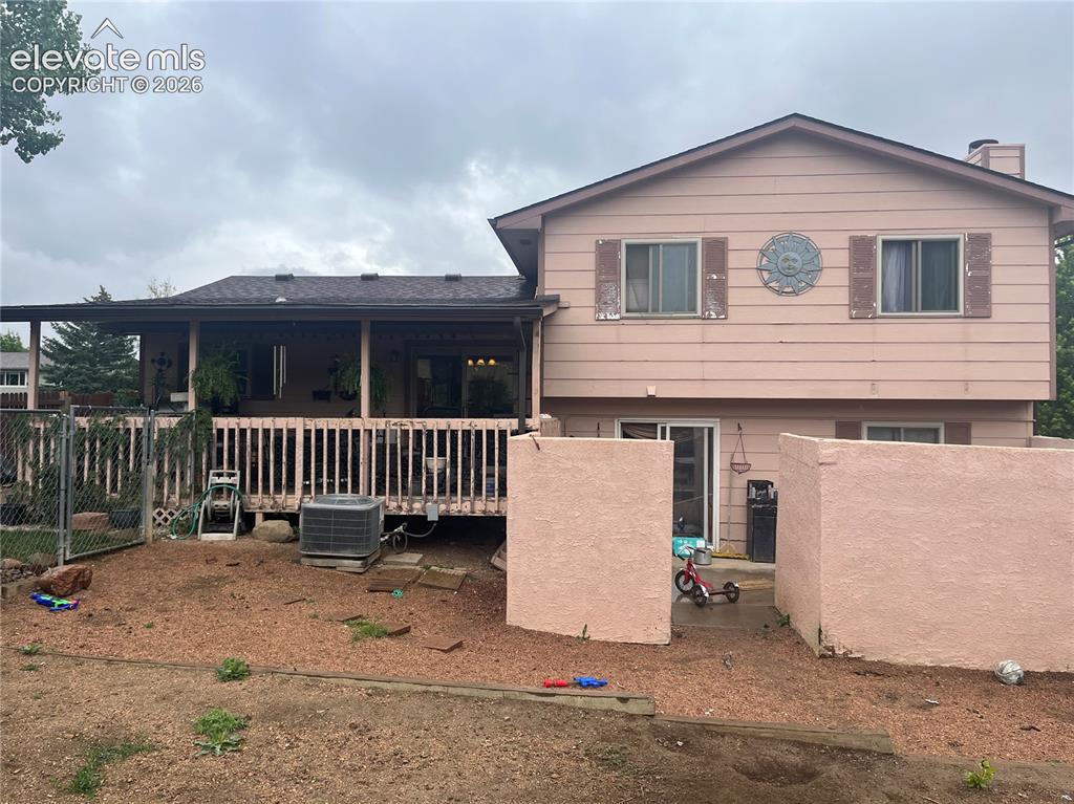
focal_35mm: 26
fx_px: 806
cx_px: 537
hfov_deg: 67.3
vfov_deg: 53.0
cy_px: 402
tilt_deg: +1.9
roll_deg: -0.7
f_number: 1.6
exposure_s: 1/2410
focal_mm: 5.1
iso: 50
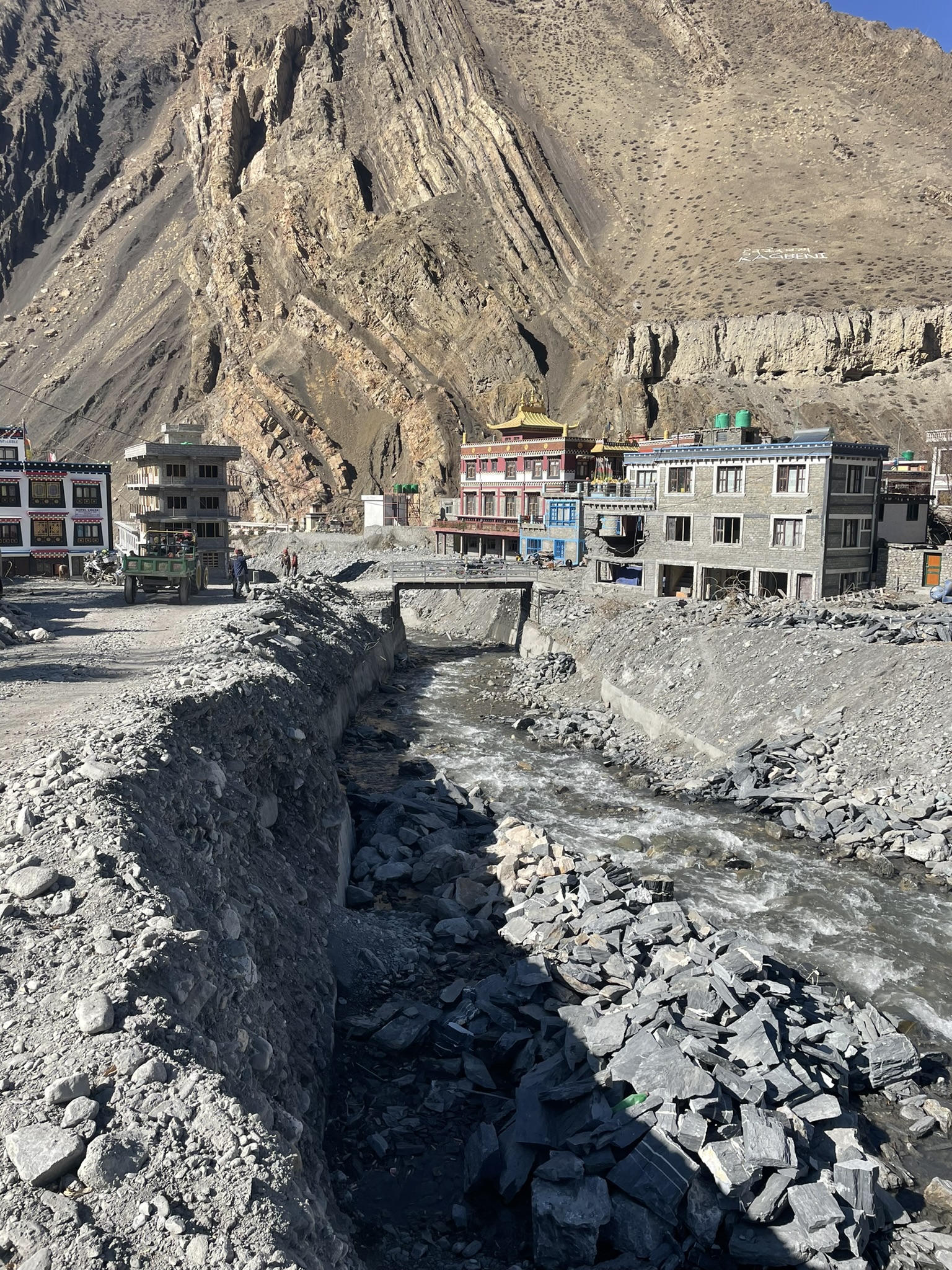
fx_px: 953
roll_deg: -1.5
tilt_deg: -8.8
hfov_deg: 53.1
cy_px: 635
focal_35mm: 26
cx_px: 476
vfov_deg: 67.3
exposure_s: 1/1490
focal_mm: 4.2
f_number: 1.6
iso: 32
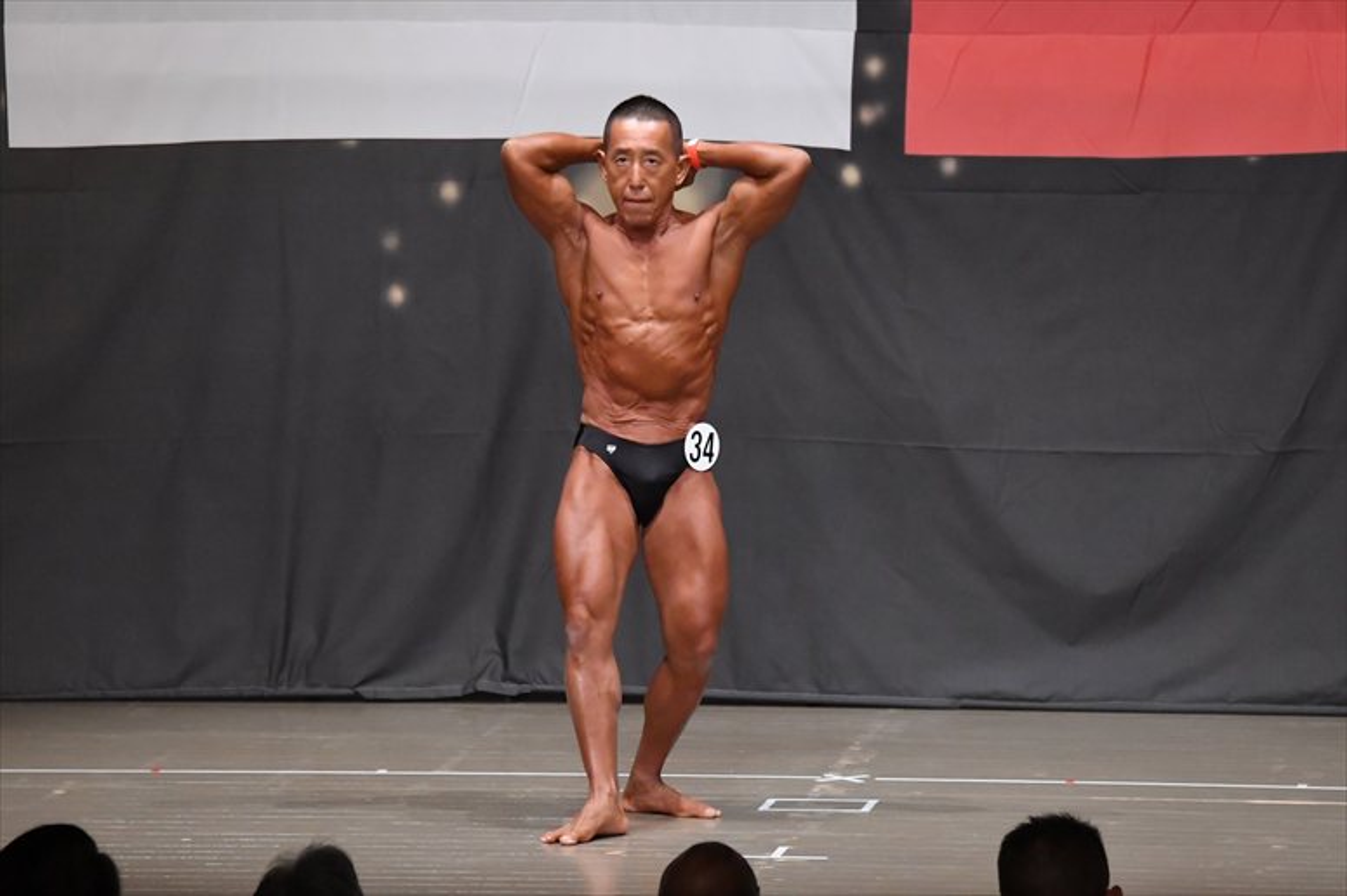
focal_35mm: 225
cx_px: 674
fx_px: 8415
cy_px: 448
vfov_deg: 6.1
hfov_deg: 9.2
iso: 6400
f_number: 5.6
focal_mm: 150
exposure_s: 1/400
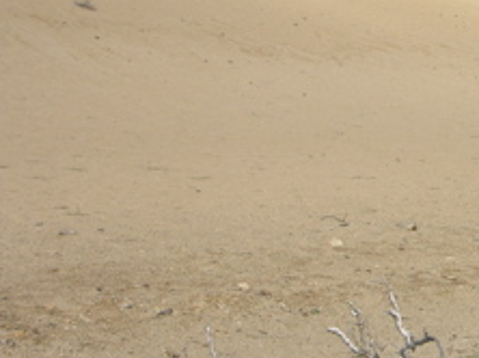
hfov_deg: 18.0
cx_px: 643
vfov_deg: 14.6
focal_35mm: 101
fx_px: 1396
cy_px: 201
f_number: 6.3
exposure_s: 1/198
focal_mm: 8.9
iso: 50
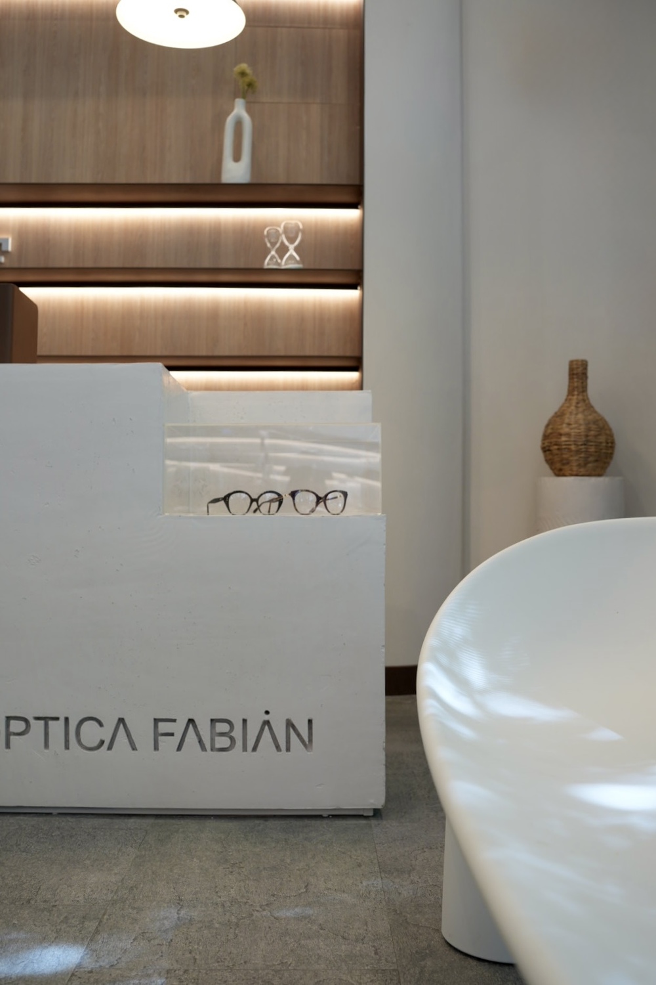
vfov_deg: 54.4
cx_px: 328
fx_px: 957
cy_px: 492
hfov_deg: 37.9
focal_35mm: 35
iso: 400
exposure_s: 1/50
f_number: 4
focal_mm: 35
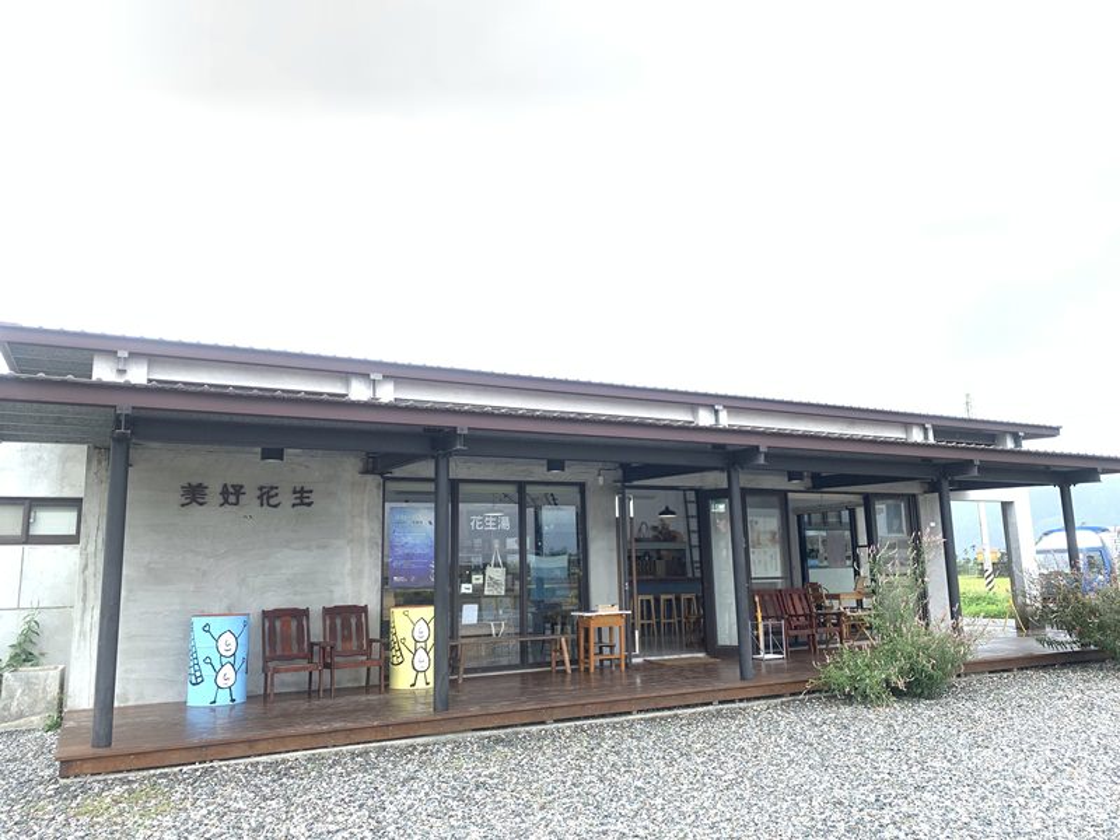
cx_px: 560
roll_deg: +1.3
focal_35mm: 26
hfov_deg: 67.3
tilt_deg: +10.4
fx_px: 841
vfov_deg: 53.1
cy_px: 420
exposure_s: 1/156
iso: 25
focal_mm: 4.25
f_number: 1.8
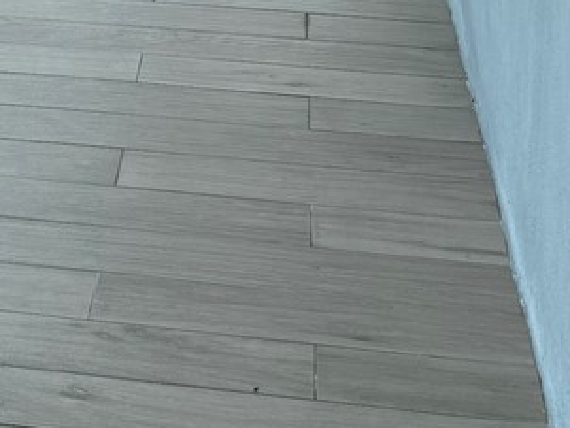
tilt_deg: -9.4
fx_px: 2093
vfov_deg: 10.9
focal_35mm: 127
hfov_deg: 14.8
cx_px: -166
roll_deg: +0.3
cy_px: -354
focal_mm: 6.76
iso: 80
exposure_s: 1/1980
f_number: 1.78
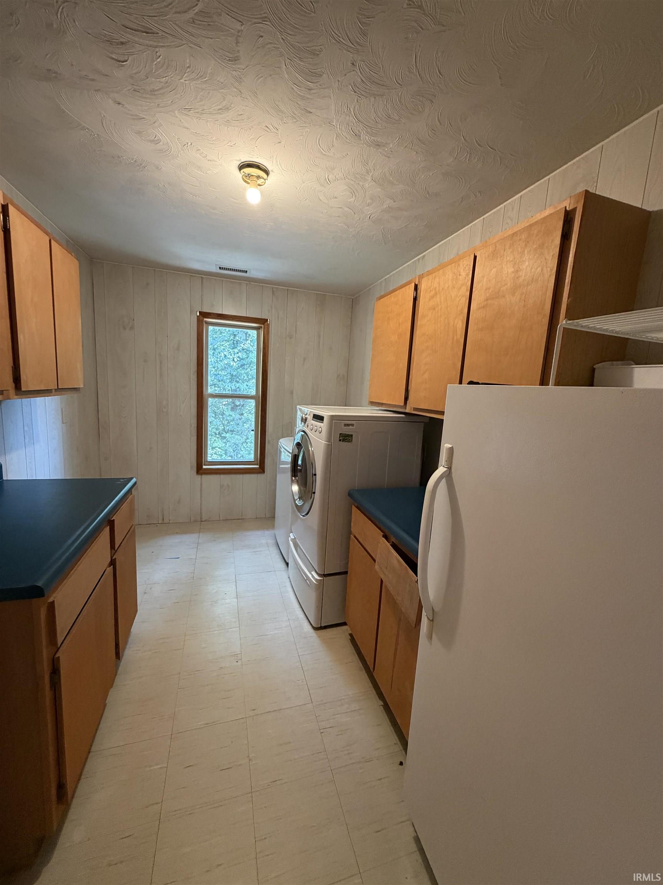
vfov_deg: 102.1
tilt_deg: -9.0
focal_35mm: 14
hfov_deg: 85.7
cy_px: 442
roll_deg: -3.4
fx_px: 358
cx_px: 332
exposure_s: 1/60
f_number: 2.2
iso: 400
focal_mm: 2.22
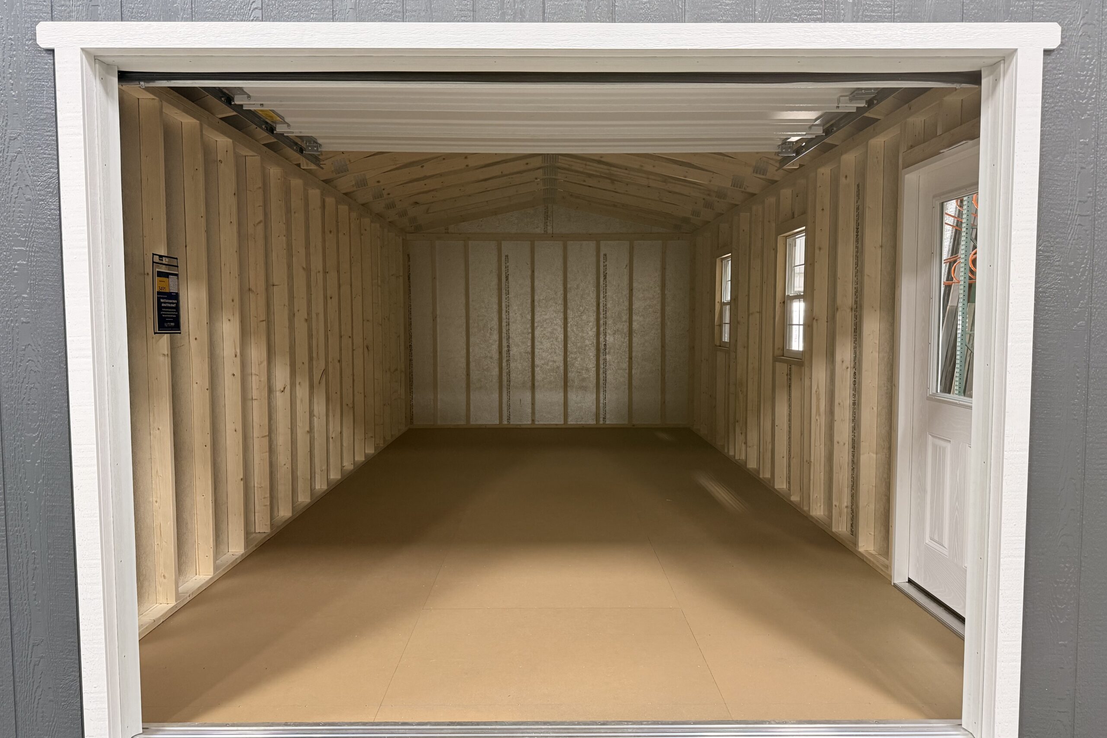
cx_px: 554
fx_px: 769
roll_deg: +0.3
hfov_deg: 71.5
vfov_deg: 51.3
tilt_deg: -3.4
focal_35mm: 25
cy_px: 363
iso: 250
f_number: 1.78
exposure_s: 1/60
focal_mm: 6.76
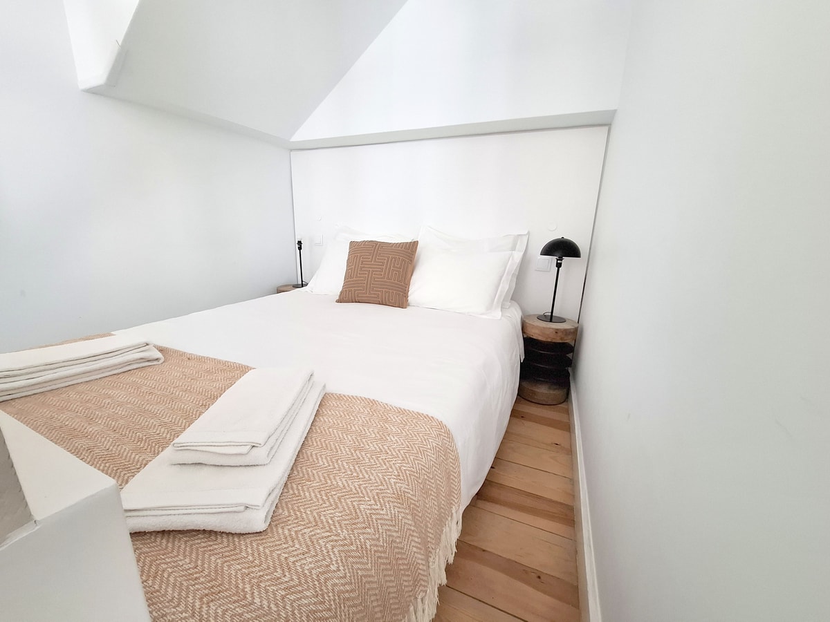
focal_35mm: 13
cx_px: 415
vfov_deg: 89.9
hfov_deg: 106.2
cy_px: 311
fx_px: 312
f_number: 2.2
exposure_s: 1/40
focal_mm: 1.74
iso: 100
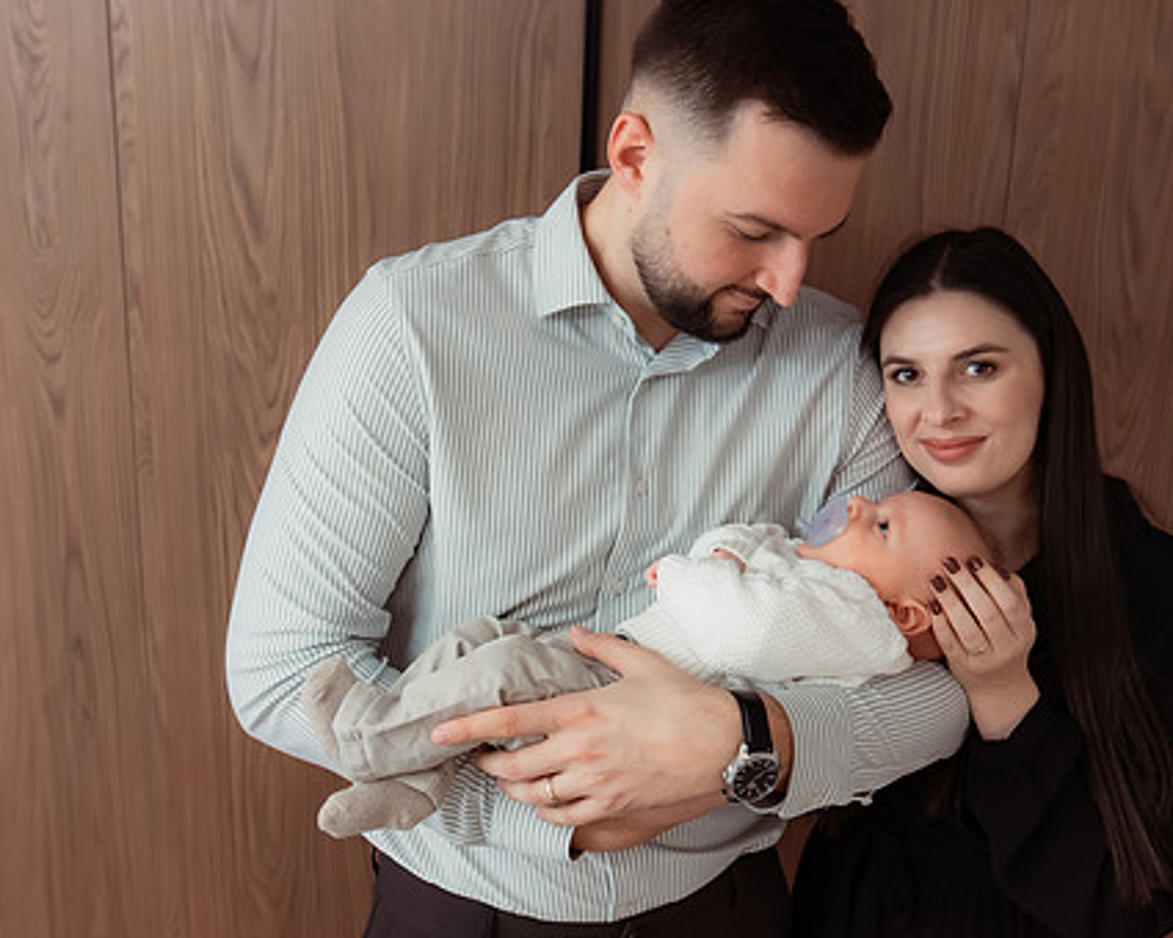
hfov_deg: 48.7
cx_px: 712
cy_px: 438
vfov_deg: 40.1
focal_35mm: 37
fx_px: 1285
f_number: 4
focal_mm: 25
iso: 1600
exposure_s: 1/250
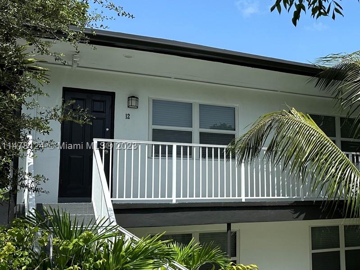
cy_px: 147
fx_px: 499
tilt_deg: +7.9
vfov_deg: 30.3
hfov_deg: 36.1
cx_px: 353
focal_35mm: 48
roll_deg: +2.4
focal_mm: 6.86
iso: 80
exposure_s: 1/4016
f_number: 1.78
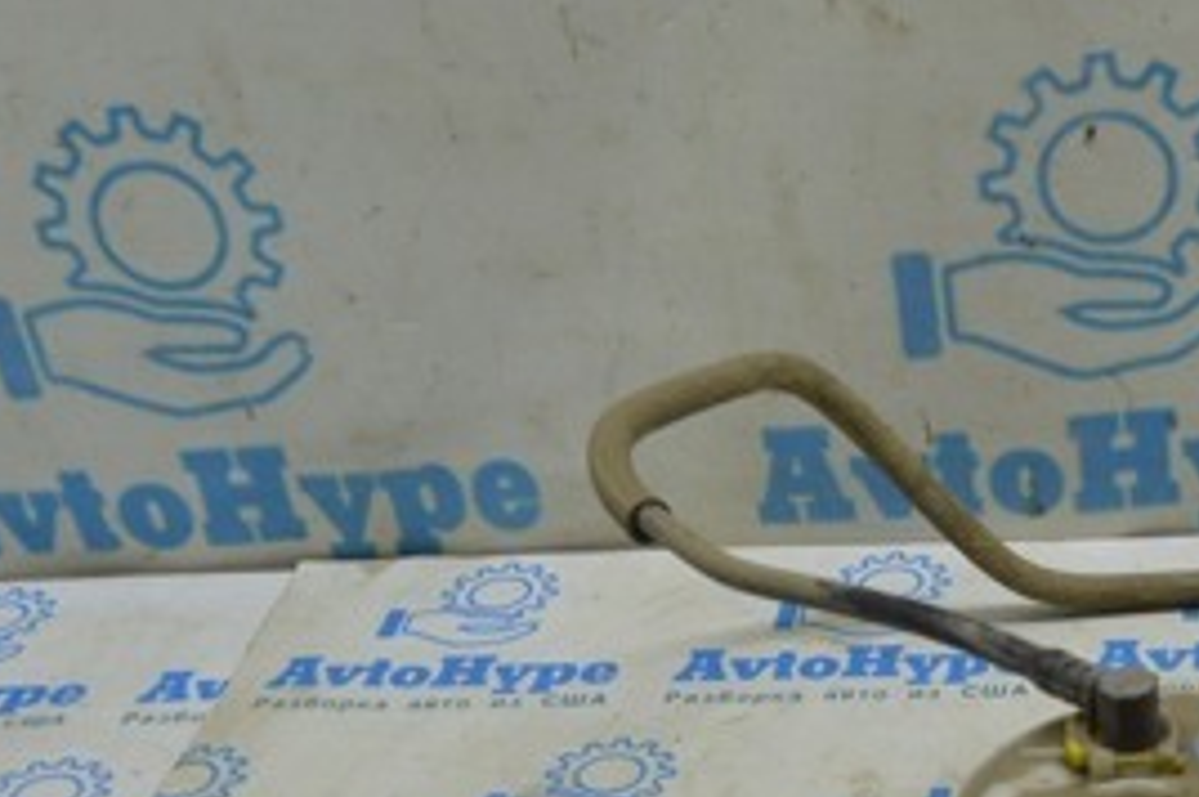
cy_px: 943
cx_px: 1065
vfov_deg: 17.3
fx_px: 2501
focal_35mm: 75
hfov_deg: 26.1
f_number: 5.6
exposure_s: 1/40
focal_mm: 21
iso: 400
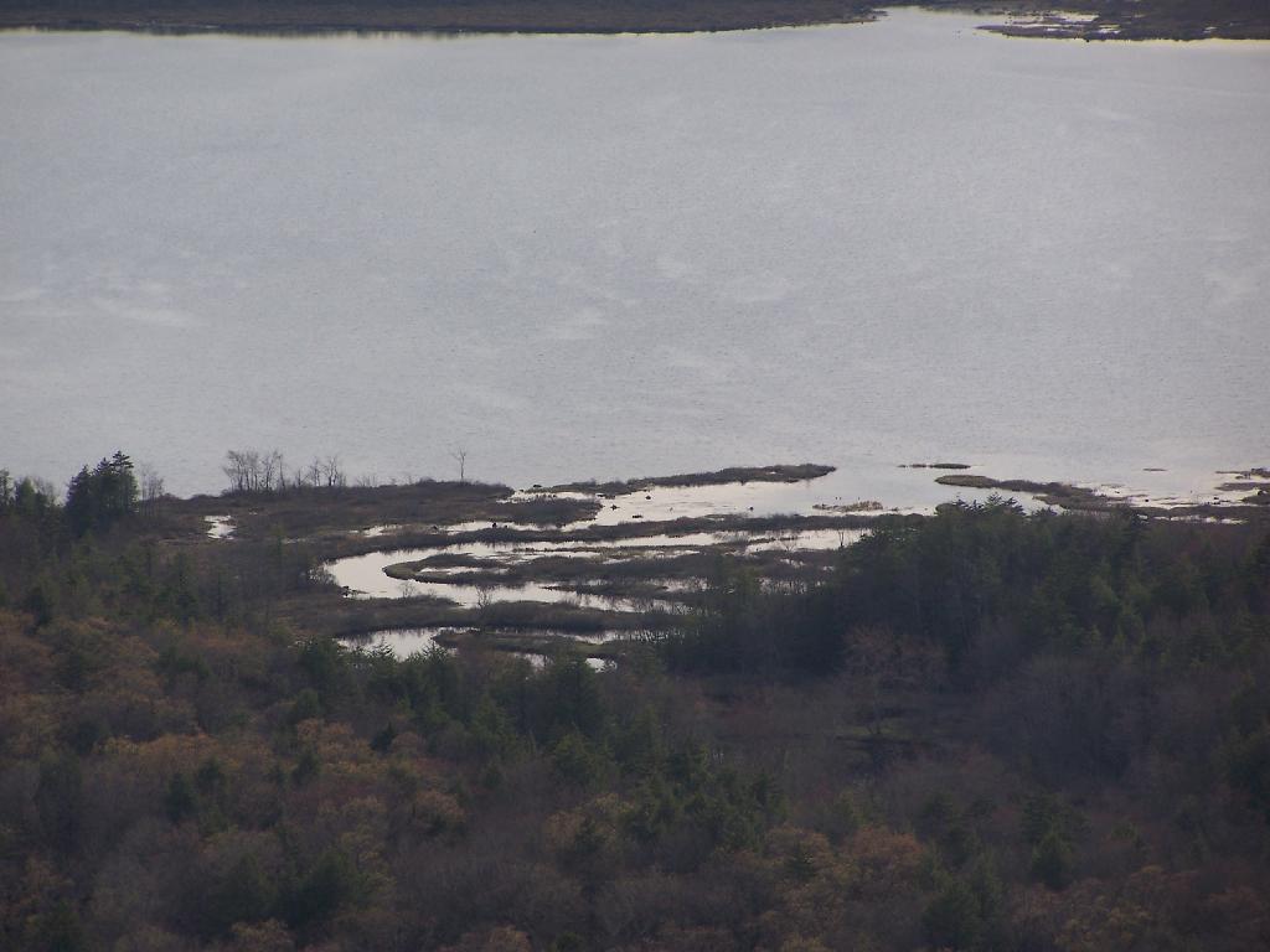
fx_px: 11263
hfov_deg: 6.5
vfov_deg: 4.8
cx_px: 635
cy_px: 476
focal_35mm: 307
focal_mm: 51
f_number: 3.6
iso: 80
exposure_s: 1/1000
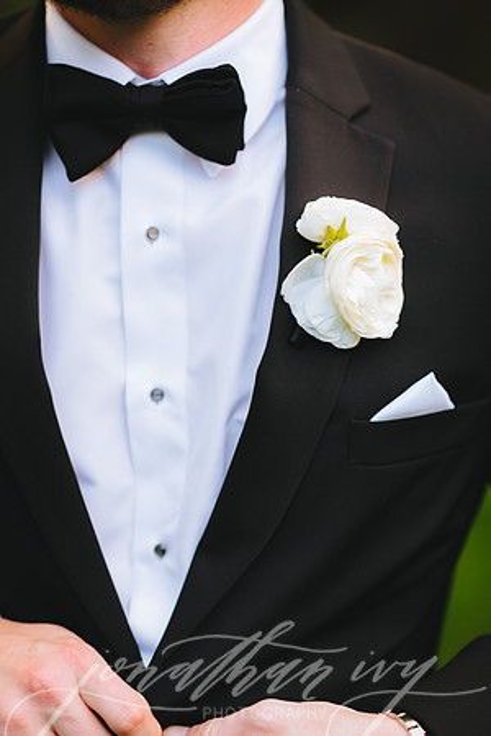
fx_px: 1739
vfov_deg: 23.9
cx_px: 246
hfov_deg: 16.1
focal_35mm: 85
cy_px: 368
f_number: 2.2
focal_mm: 85
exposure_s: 1/250
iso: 500
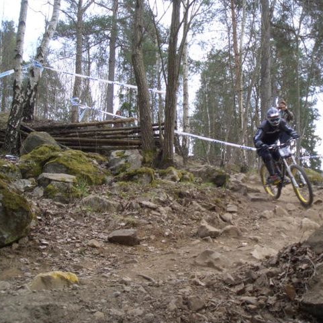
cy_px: 161
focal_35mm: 48
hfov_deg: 34.7
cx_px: 238
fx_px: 507
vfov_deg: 35.4
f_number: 4
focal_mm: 4.8
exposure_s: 1/100
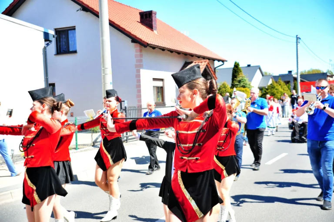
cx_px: 167
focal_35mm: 50
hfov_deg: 39.6
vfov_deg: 27.0
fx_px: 464
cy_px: 111
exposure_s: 1/320
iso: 250
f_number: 4.2
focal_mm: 50
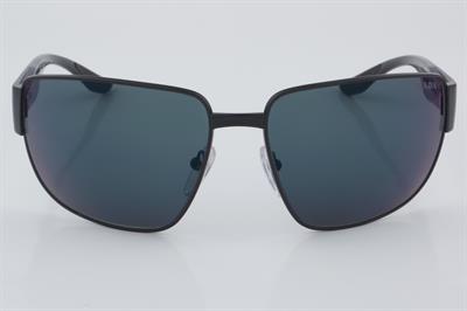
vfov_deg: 16.5
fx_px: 1069
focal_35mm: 82
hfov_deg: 24.6
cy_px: 156
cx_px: 234
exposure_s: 1/4
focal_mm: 55
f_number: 32
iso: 100
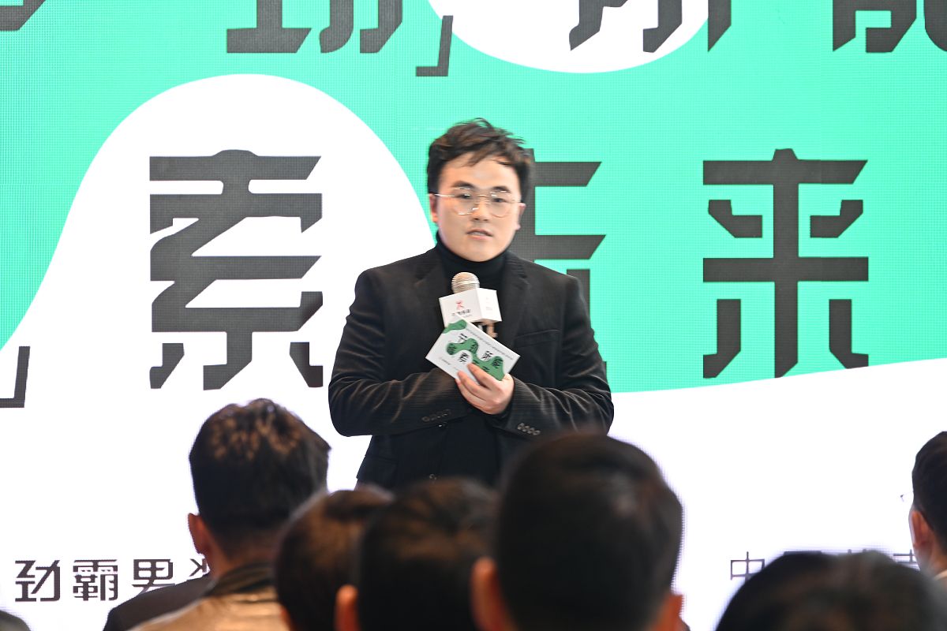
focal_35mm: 200
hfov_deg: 10.3
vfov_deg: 6.9
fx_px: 5261
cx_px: 474
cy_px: 316
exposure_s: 1/15
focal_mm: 200
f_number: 6.3
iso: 320
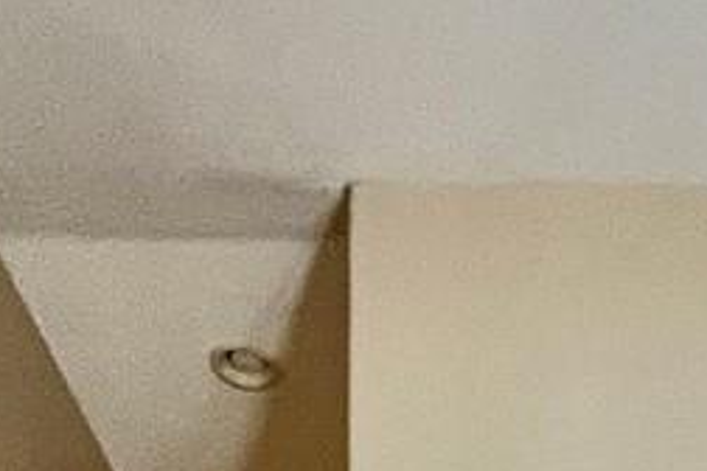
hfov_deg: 22.5
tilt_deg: -2.6
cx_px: 741
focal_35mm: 86
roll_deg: +0.2
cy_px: 1225
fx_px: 1689
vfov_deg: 11.9
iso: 400
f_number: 1.8
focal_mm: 1.57
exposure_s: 1/60
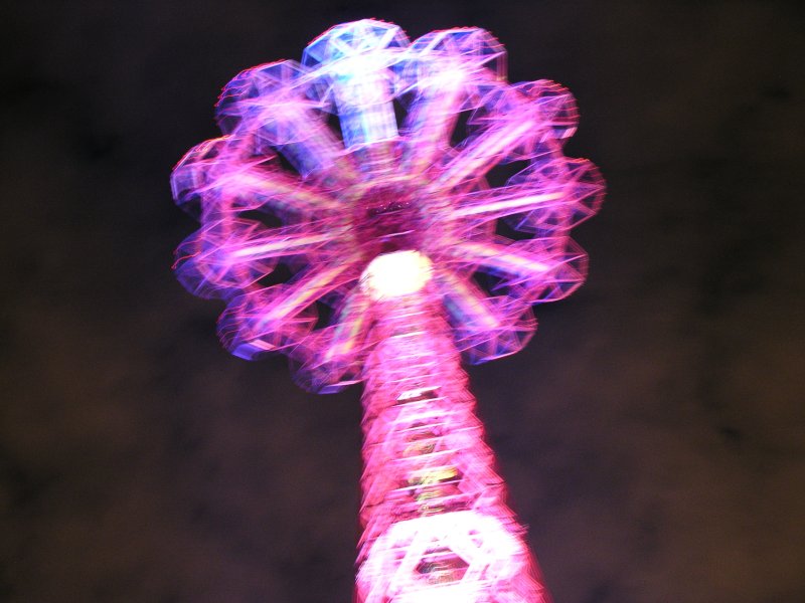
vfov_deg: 38.7
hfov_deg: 50.1
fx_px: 860
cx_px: 402
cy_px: 302
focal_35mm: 37
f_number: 3.6
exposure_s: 4.27
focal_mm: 9.5
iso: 200
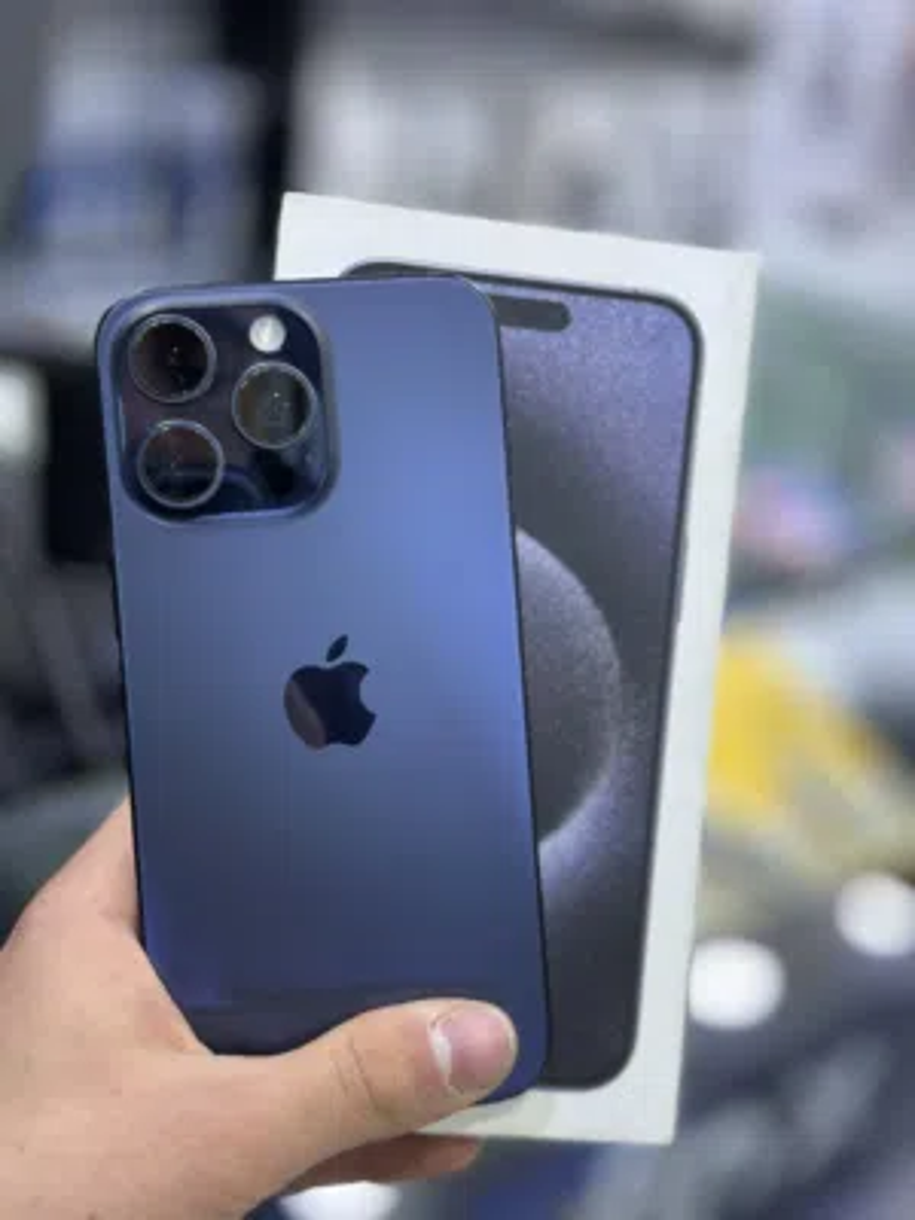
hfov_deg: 30.3
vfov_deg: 39.7
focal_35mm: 48
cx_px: 458
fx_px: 1692
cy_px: 610
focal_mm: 6.86
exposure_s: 1/100
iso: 125
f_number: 1.78
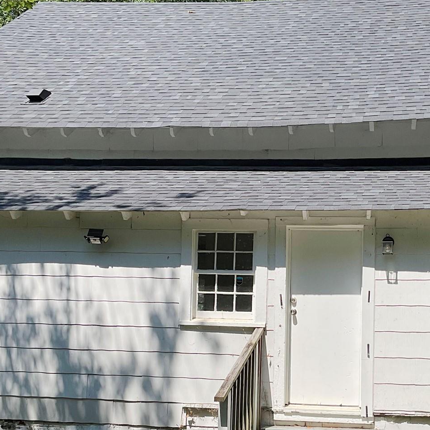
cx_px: 300
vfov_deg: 30.7
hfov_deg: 30.8
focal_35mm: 55
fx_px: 773
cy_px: 302
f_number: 1.8
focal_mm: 3
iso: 16
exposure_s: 1/2538
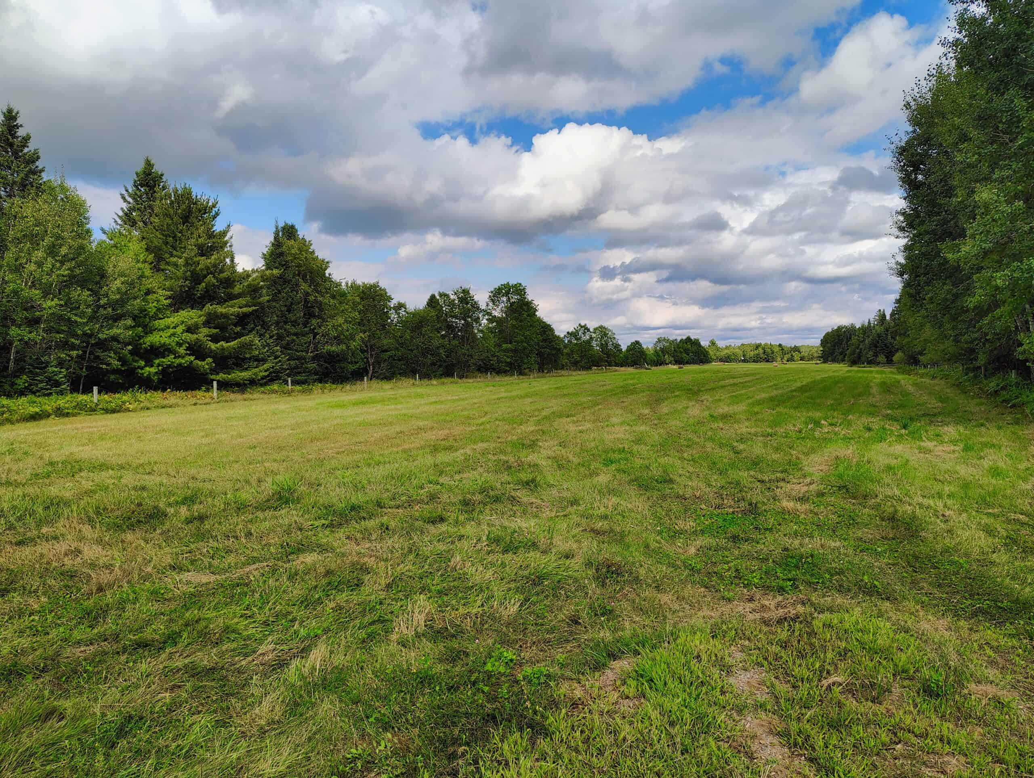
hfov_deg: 71.5
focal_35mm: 24
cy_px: 389
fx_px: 718
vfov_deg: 56.9
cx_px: 517
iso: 100
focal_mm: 5.56
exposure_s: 1/807
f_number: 1.8
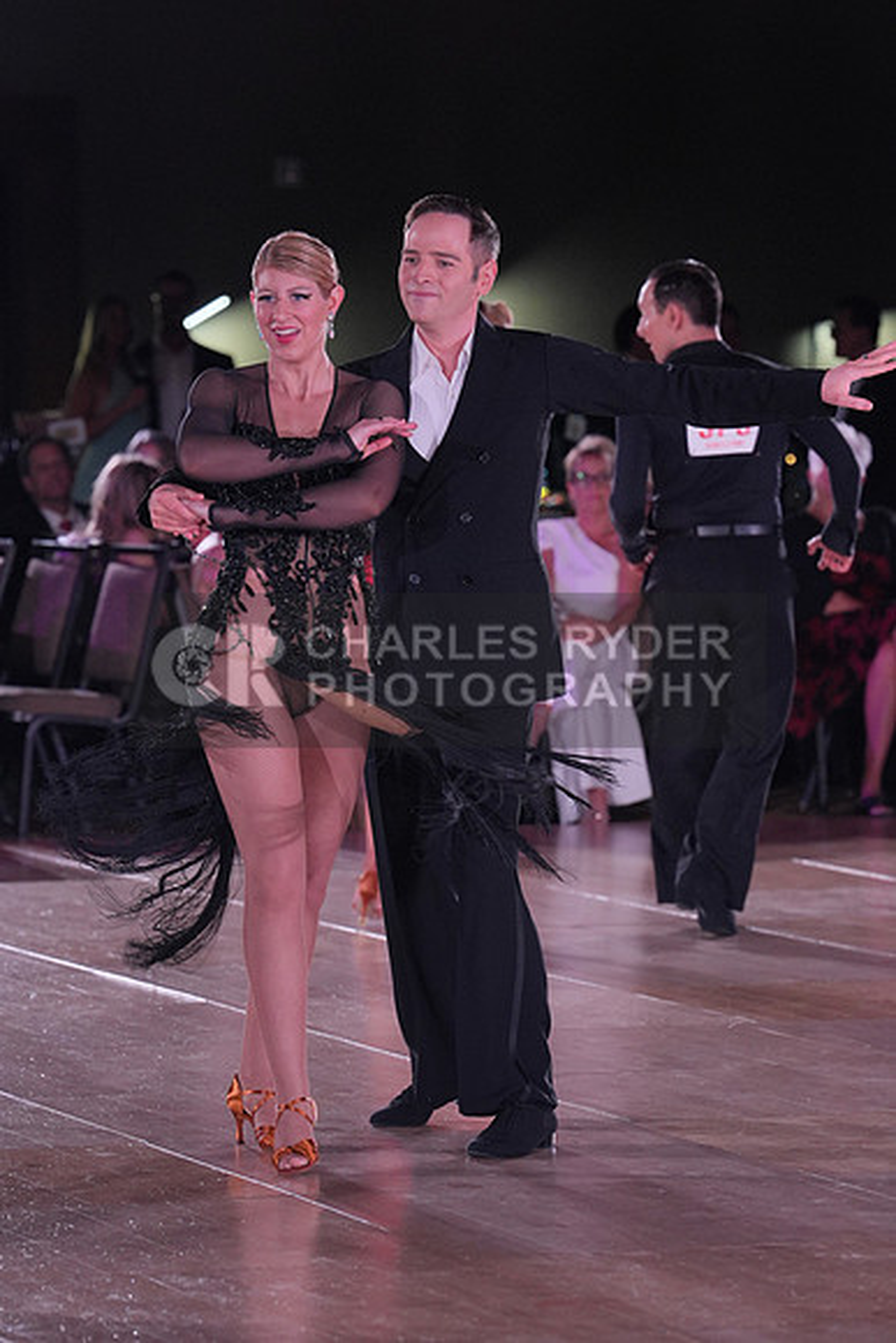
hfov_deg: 6.7
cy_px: 672
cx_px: 448
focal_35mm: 205
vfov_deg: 10.0
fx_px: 7648
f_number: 4
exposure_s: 1/400
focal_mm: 137
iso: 1000
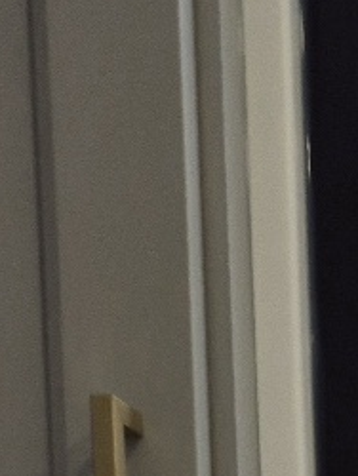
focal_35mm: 147
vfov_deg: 10.7
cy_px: 1266
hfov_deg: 8.7
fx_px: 2024
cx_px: 983
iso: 32
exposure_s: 1/182
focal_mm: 5.4
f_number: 1.8
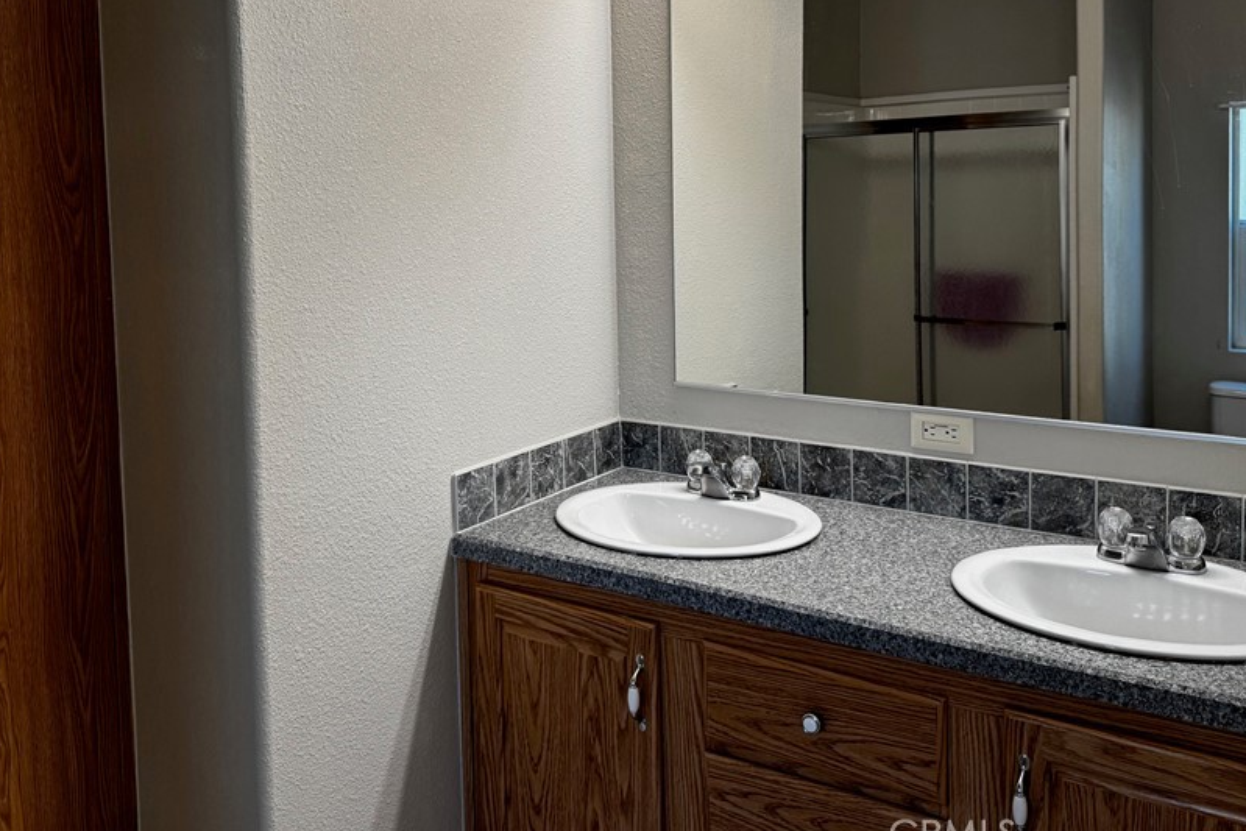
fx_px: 1108
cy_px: 257
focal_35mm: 32
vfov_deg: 40.5
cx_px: 604
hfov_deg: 58.7
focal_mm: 6.76
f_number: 1.78
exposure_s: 1/120
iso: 125
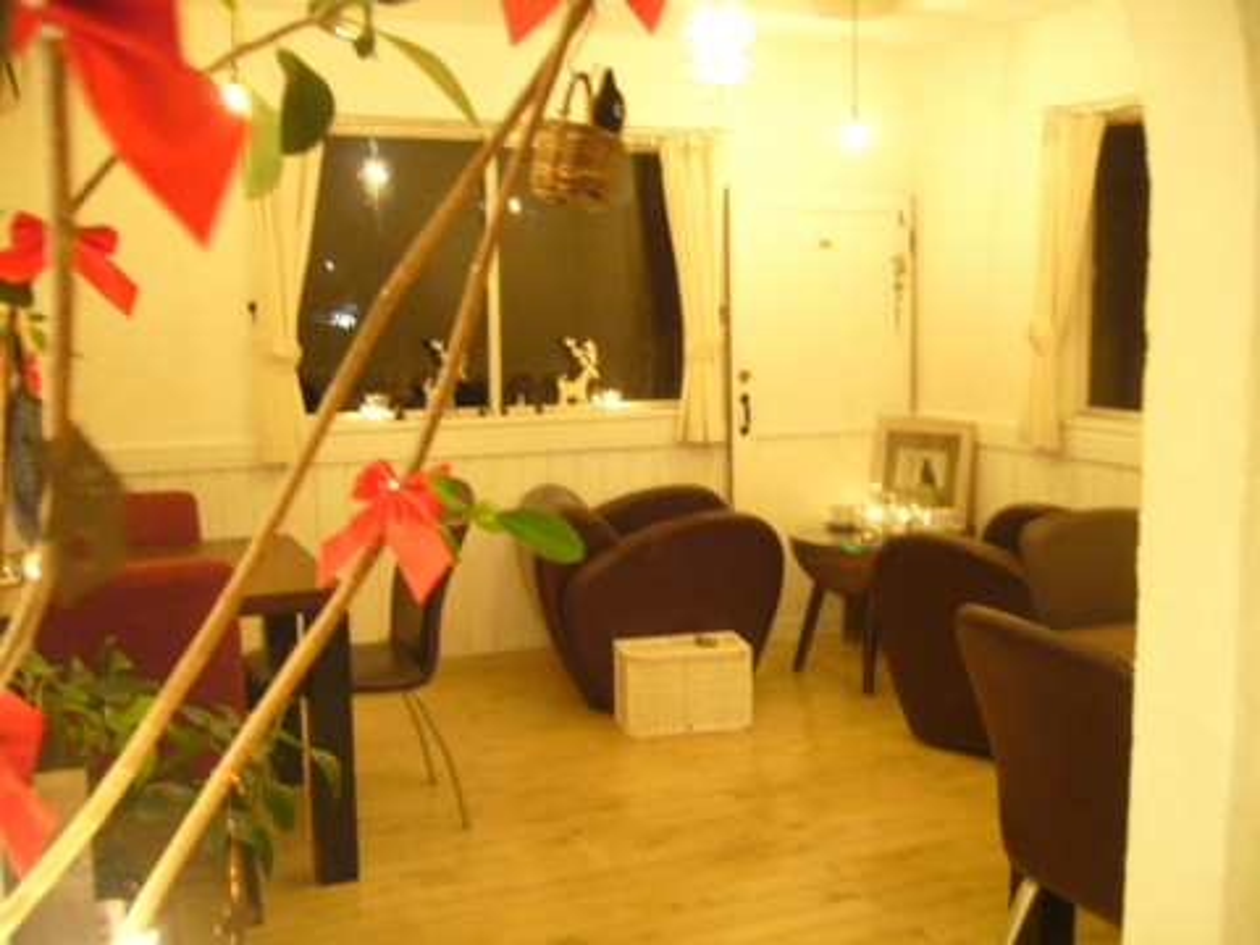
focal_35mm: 35
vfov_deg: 40.7
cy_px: 472
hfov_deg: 52.6
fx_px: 1274
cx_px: 630
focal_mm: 5.8
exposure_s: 1
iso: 200
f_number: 2.8
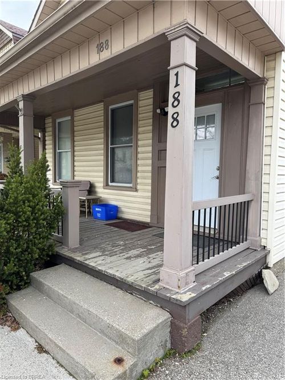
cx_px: 142
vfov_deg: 71.6
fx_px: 264
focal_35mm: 24
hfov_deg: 56.8
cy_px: 190
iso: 80
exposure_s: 1/609
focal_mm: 6.76
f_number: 1.78
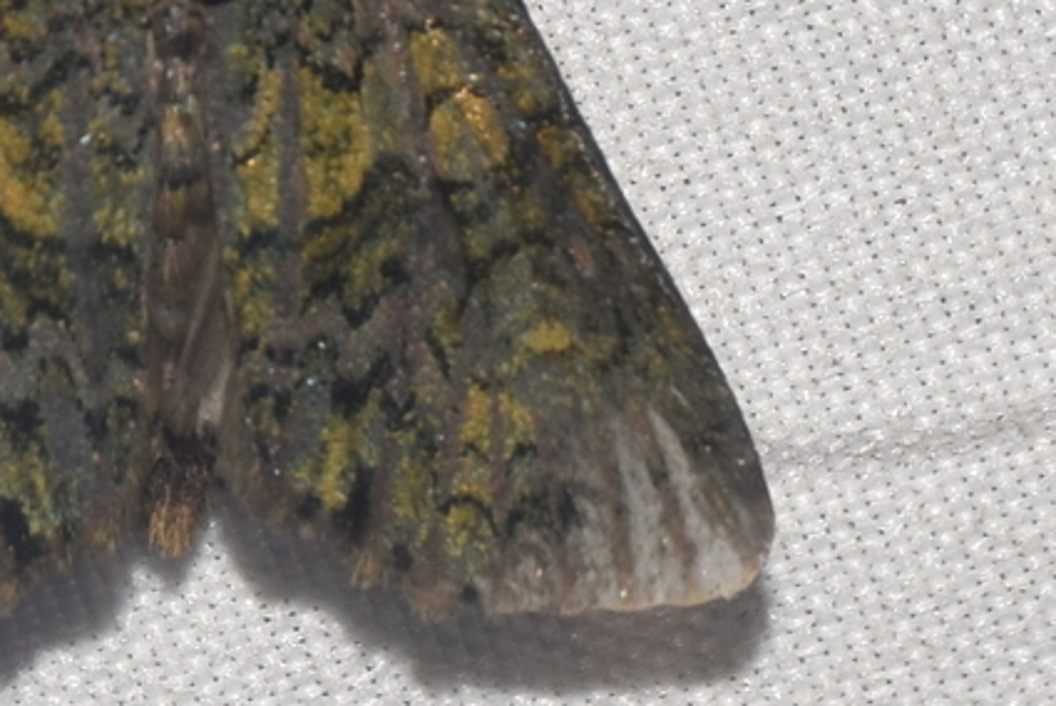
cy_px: 271
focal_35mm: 474
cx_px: 134
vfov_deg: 2.9
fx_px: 13913
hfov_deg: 4.3
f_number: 13
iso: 100
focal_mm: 140
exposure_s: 1/60
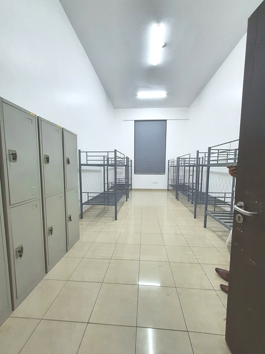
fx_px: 133
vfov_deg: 106.2
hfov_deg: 89.9
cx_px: 132
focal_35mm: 13
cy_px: 177
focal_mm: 1.42
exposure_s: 1/50
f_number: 2.2
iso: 100
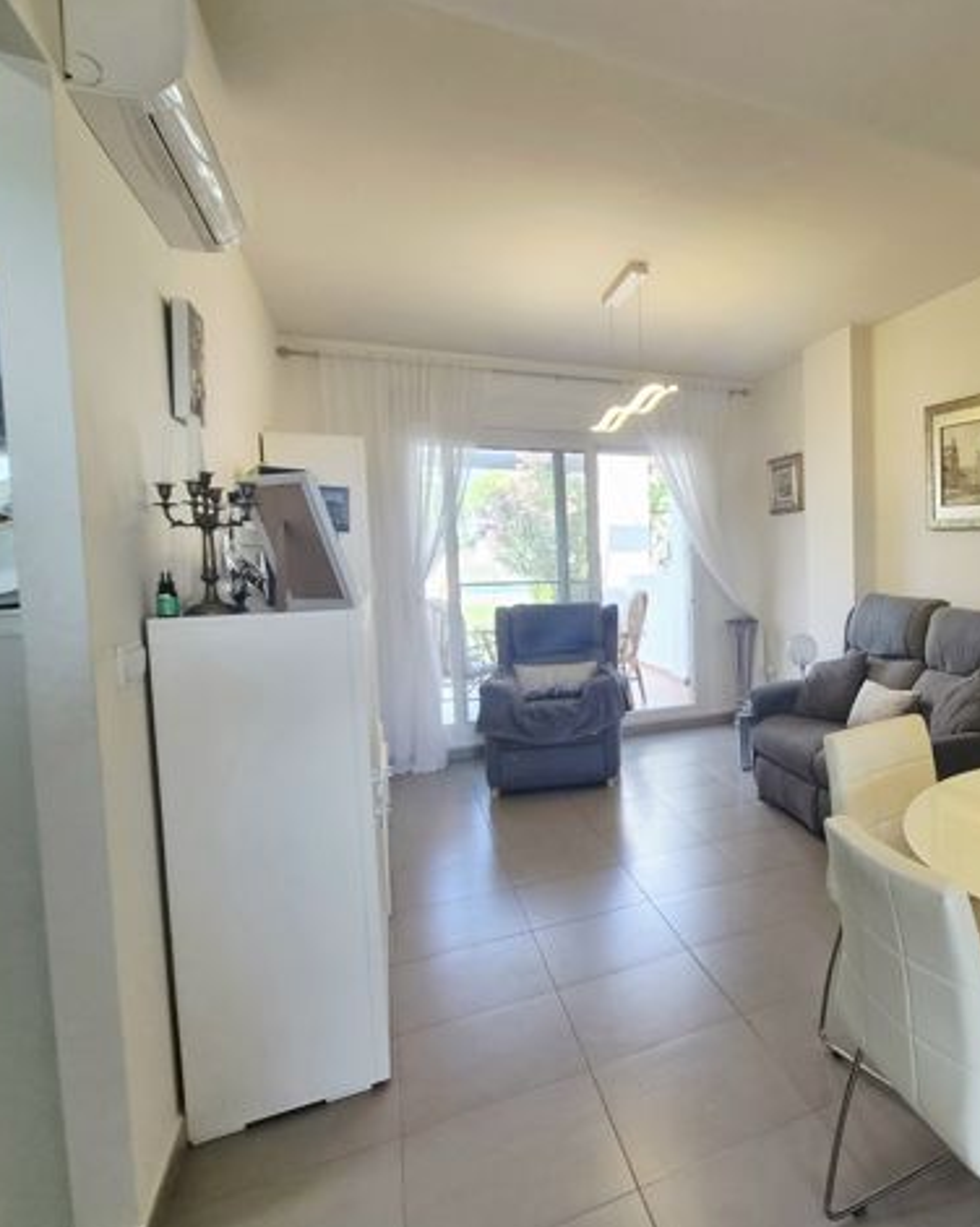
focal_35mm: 19
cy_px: 599
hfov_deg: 63.6
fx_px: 690
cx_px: 807
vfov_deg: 83.3
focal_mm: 2.2
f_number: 2.2
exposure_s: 1/104
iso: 50
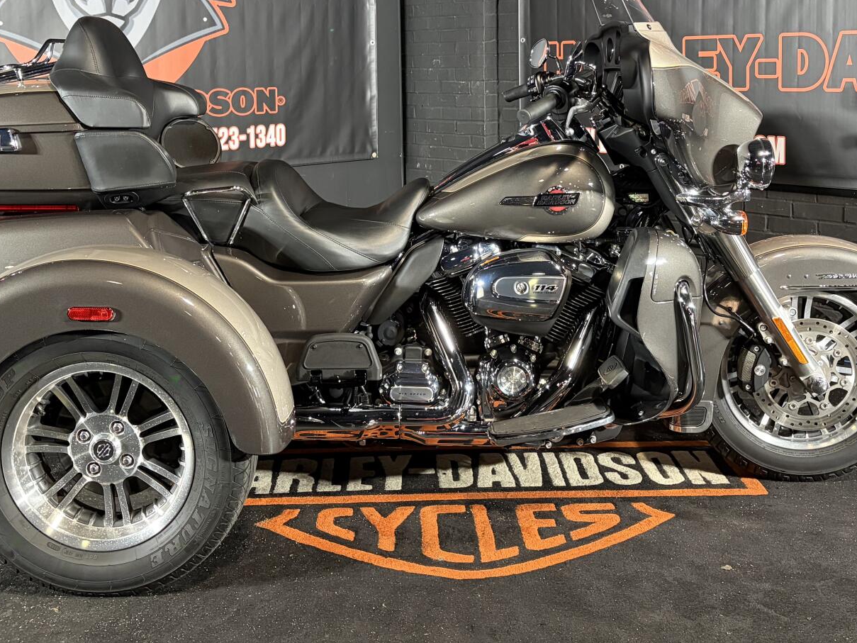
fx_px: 1065
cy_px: 156
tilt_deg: -4.6
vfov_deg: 32.9
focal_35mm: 43
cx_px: 408
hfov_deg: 43.8
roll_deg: +0.4
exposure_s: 1/60
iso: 320
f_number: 1.6
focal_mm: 5.96
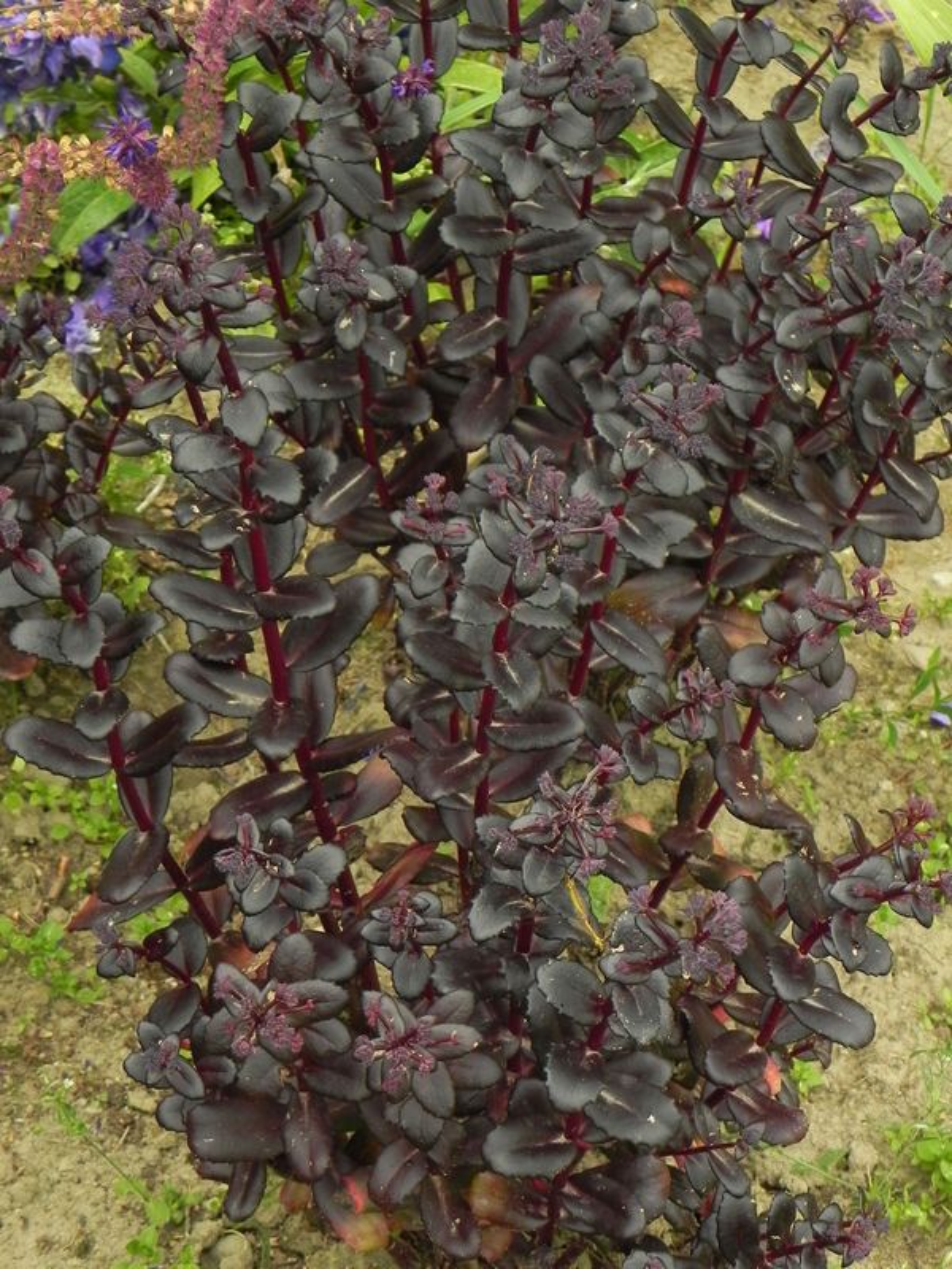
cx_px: 476
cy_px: 634
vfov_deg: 18.7
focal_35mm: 105
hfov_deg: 14.1
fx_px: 3850
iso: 160
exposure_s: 1/60
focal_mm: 18.8
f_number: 4.5
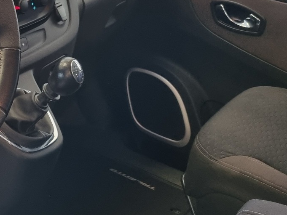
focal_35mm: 77
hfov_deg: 23.3
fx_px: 639
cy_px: 54
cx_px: -50
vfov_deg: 19.0
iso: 250
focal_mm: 5.4
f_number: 1.8
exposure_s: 1/100
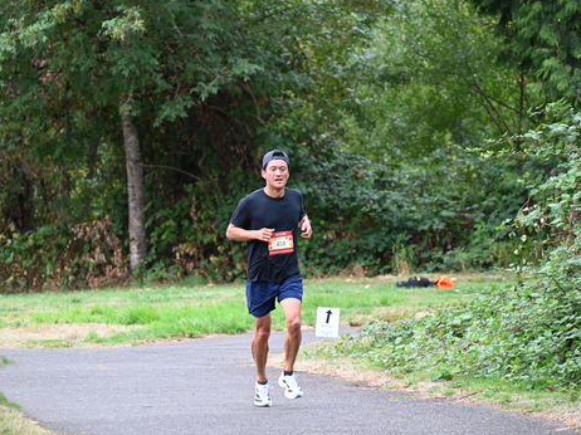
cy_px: 226
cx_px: 243
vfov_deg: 6.5
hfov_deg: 8.6
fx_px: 3842
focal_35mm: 229
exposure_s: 1/250
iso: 1100
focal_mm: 200
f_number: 6.3
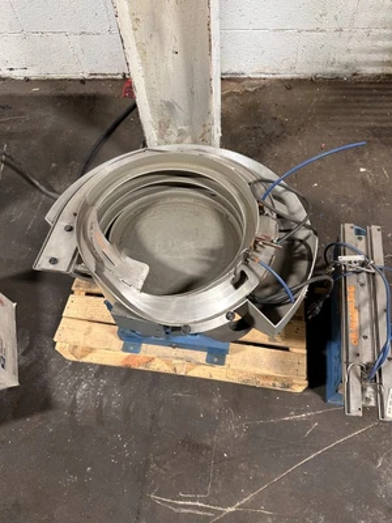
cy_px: 262
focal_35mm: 24
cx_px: 196
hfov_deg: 56.8
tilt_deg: -60.2
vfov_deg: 71.6
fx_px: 362
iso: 200
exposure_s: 1/60
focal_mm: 6.86
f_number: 1.78
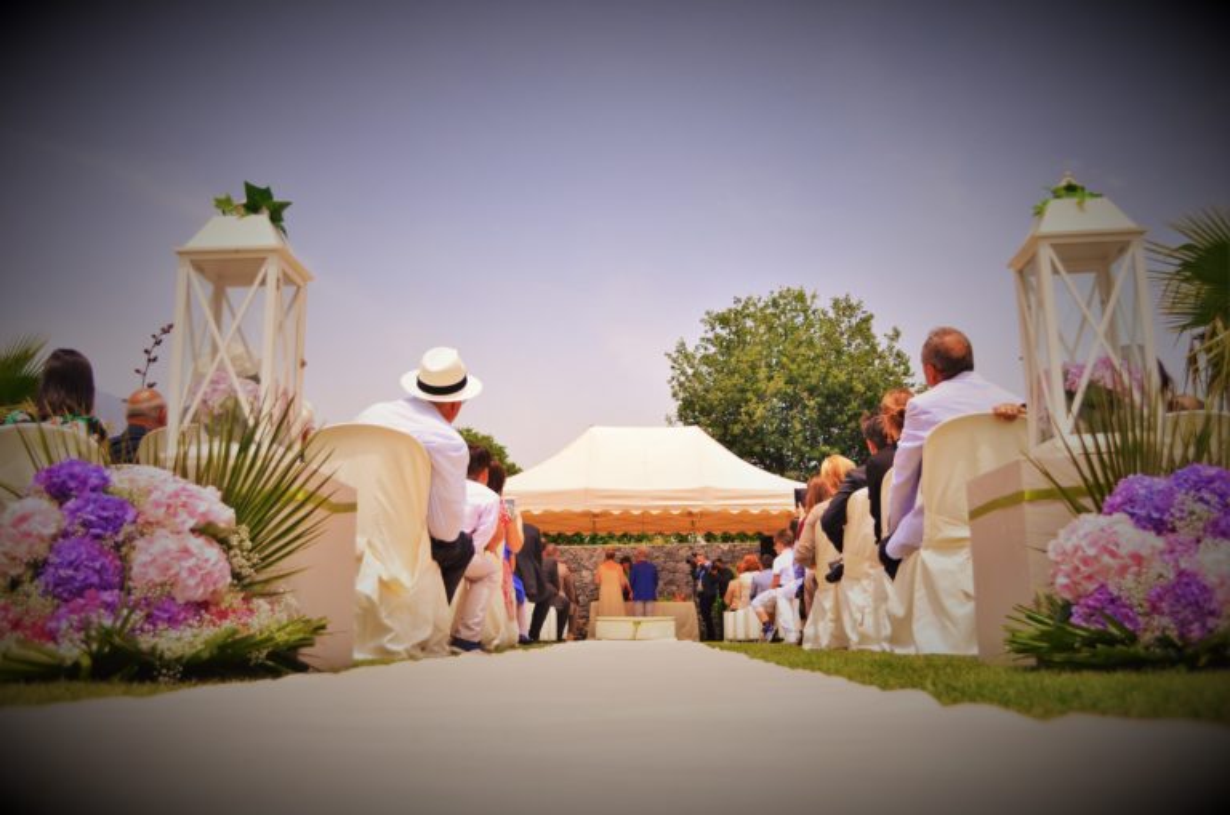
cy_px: 408
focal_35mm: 33
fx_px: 1125
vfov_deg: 39.8
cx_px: 615
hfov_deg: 57.3
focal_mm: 22
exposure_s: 1/4000
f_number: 4
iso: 640
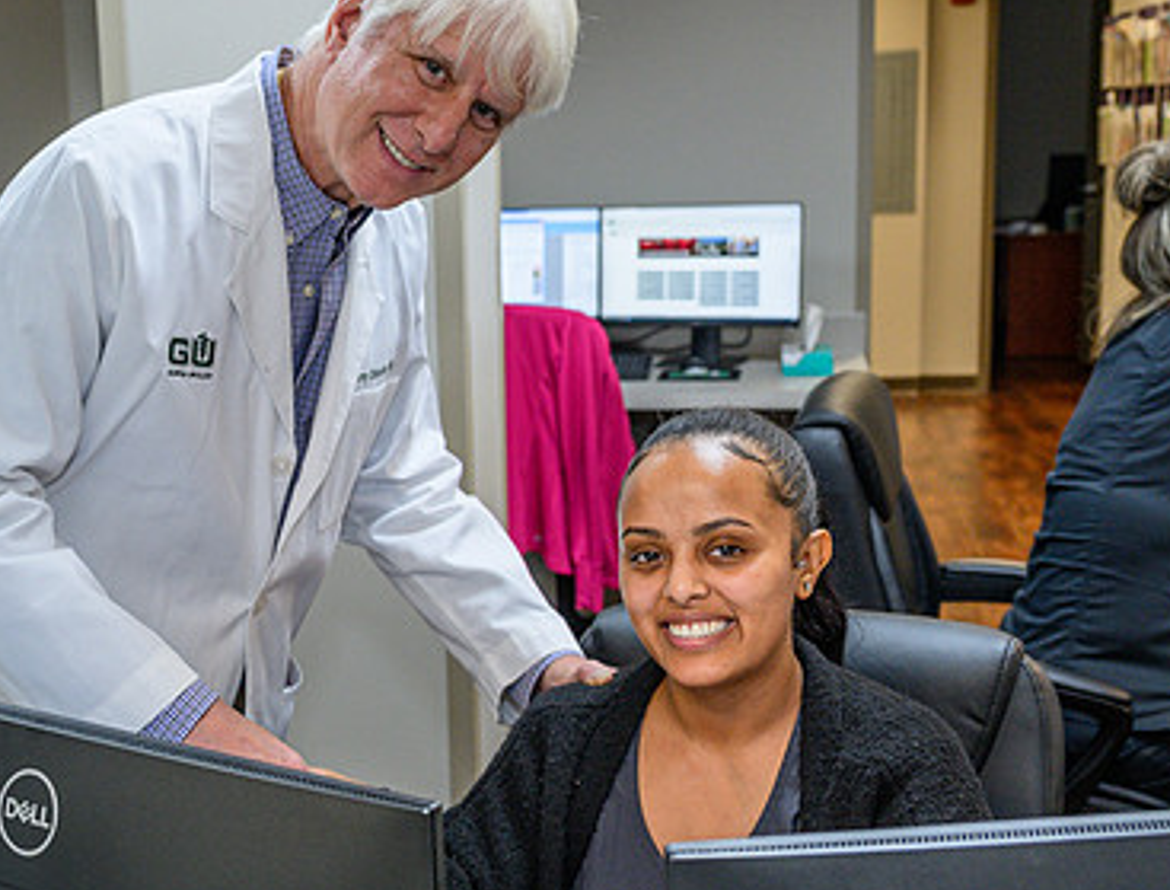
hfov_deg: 35.6
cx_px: 256
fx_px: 1766
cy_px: 466
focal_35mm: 52
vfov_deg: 28.3
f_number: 3.5
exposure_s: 1/100
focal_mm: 25
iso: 640
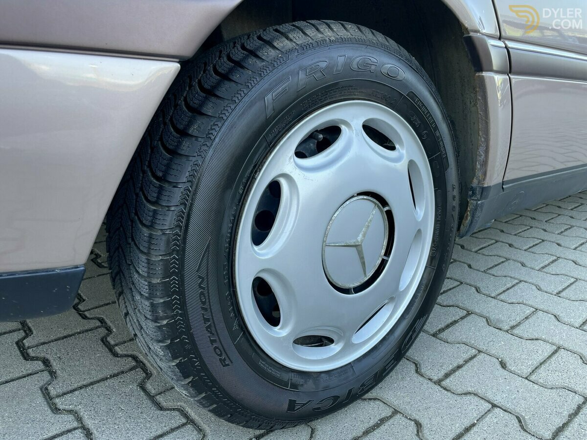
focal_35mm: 26
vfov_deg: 53.1
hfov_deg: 67.3
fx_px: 441
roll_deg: -0.2
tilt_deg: -14.5
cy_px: 220
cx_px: 294
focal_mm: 4.2
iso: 32
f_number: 1.6
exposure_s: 1/161
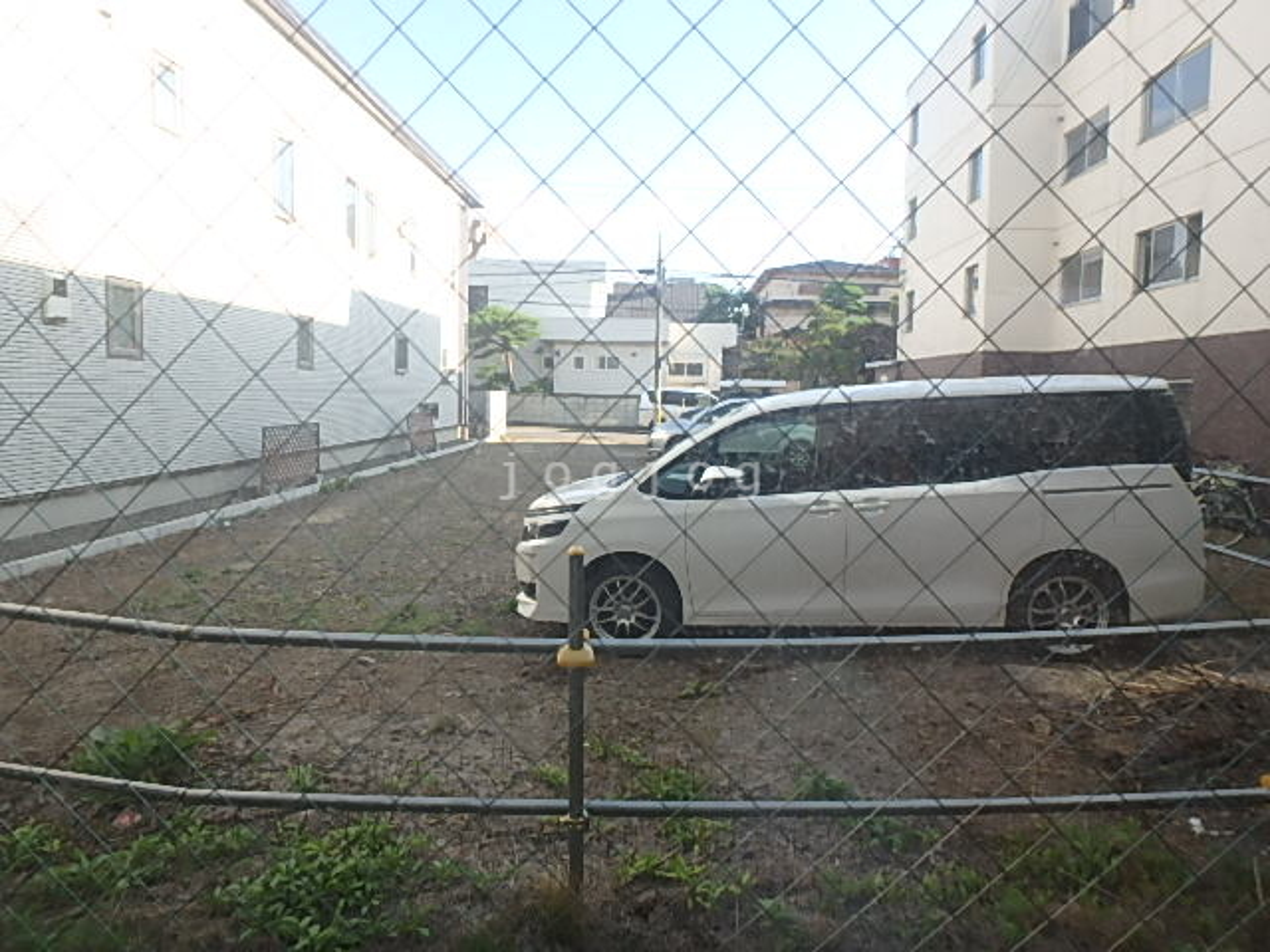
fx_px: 770
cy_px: 476
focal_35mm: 21
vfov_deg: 63.4
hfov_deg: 79.0
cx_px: 635
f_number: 3.5
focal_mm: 3.7
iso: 125
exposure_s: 1/250
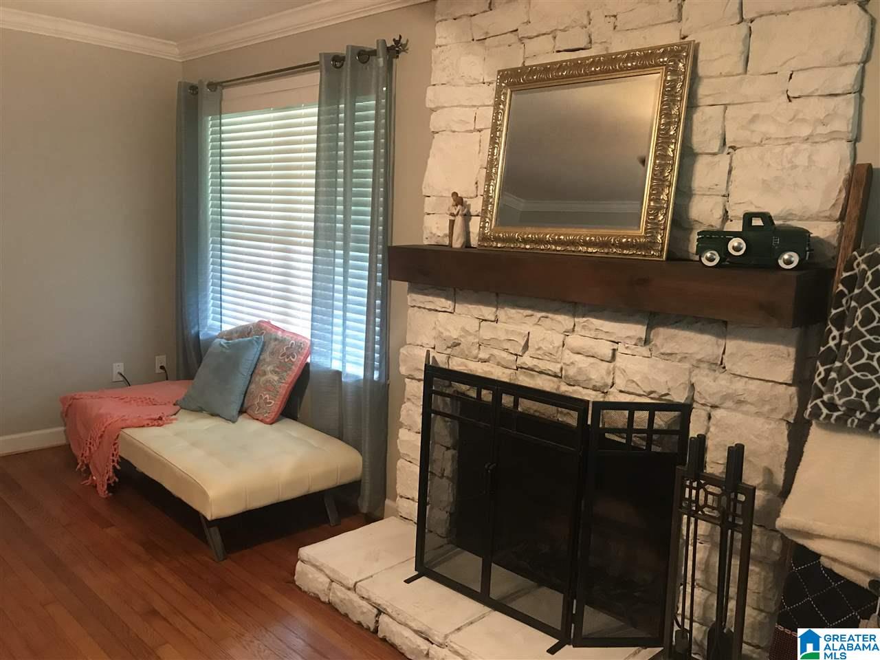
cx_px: 440
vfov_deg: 49.7
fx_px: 712
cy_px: 330
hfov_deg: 63.4
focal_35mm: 28
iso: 100
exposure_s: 1/12
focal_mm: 3.99
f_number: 1.8
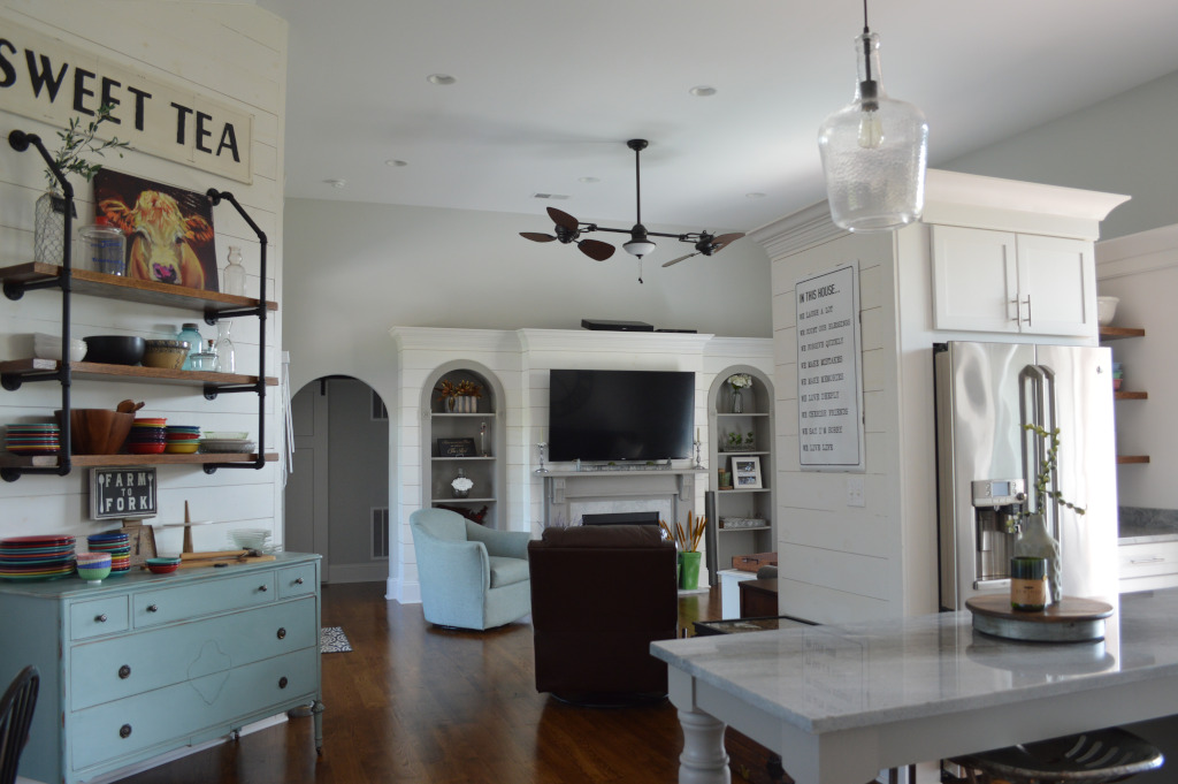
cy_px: 392
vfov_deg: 47.9
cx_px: 589
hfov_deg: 67.4
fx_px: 883
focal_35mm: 27
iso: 400
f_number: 4.5
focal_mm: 18
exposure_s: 1/80
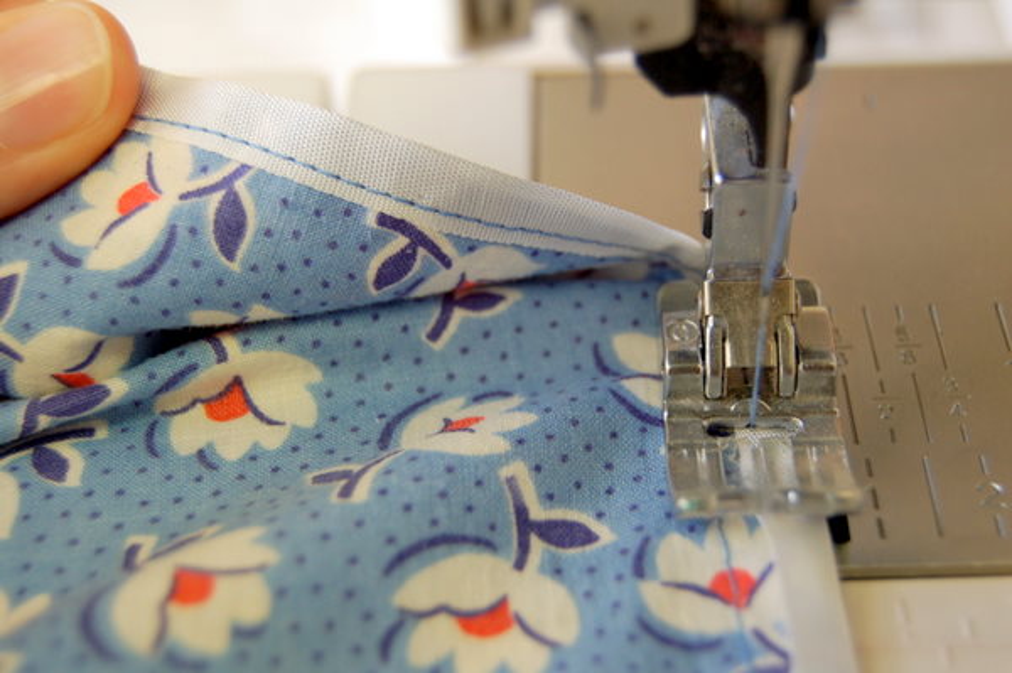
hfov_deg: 31.9
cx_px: 506
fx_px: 1770
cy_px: 336
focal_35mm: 63
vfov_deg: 21.5
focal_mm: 42
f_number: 5.3
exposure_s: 1/30
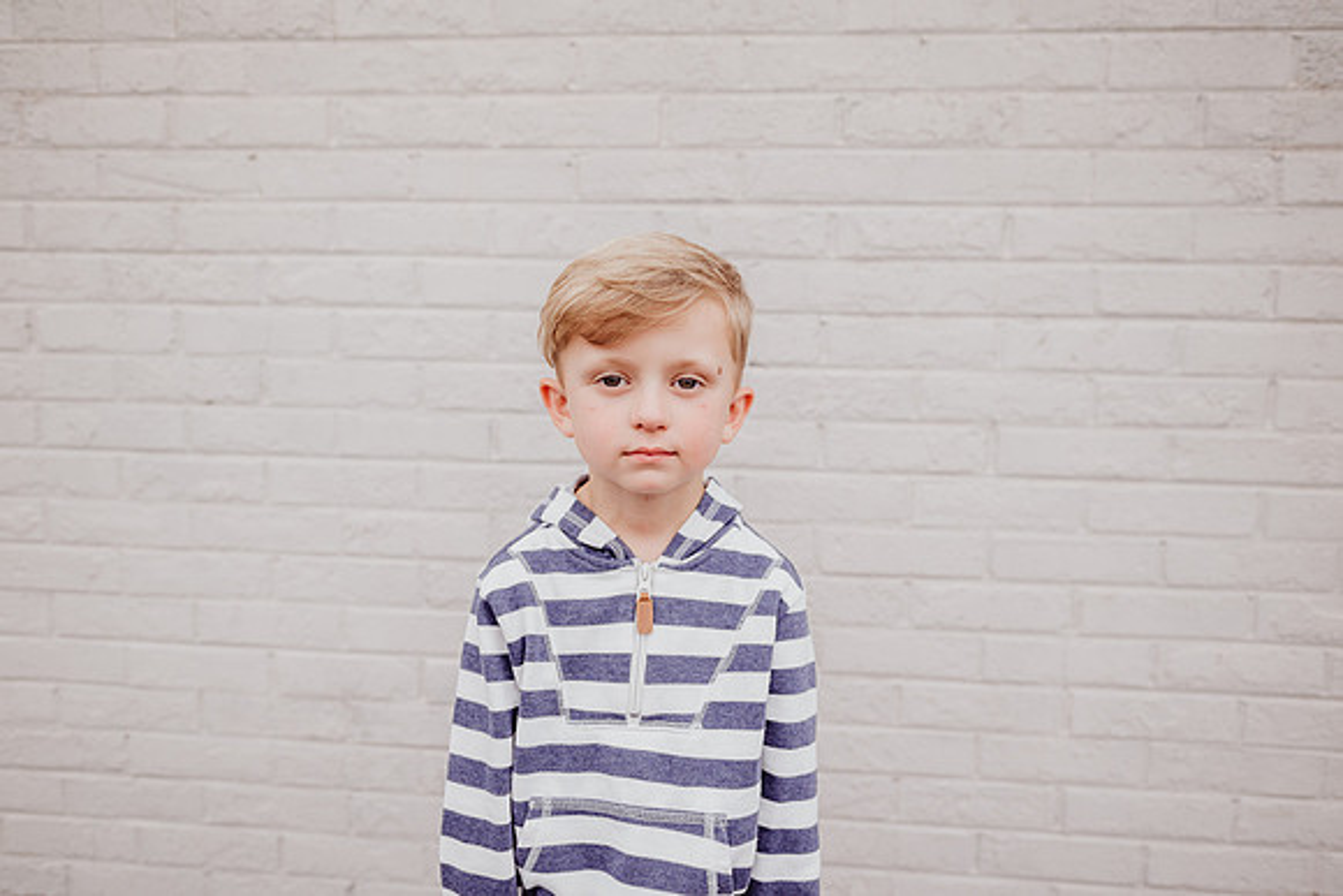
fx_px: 896
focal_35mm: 24
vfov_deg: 53.2
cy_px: 448
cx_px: 672
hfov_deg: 73.7
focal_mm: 24
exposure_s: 1/200
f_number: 2.5
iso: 200
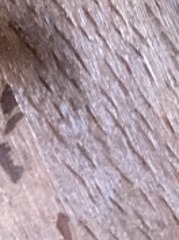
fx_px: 1363
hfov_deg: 6.6
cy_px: 309
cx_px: 595
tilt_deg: -52.7
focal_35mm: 197
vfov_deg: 9.9
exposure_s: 1/17
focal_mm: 3
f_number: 1.8
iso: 500
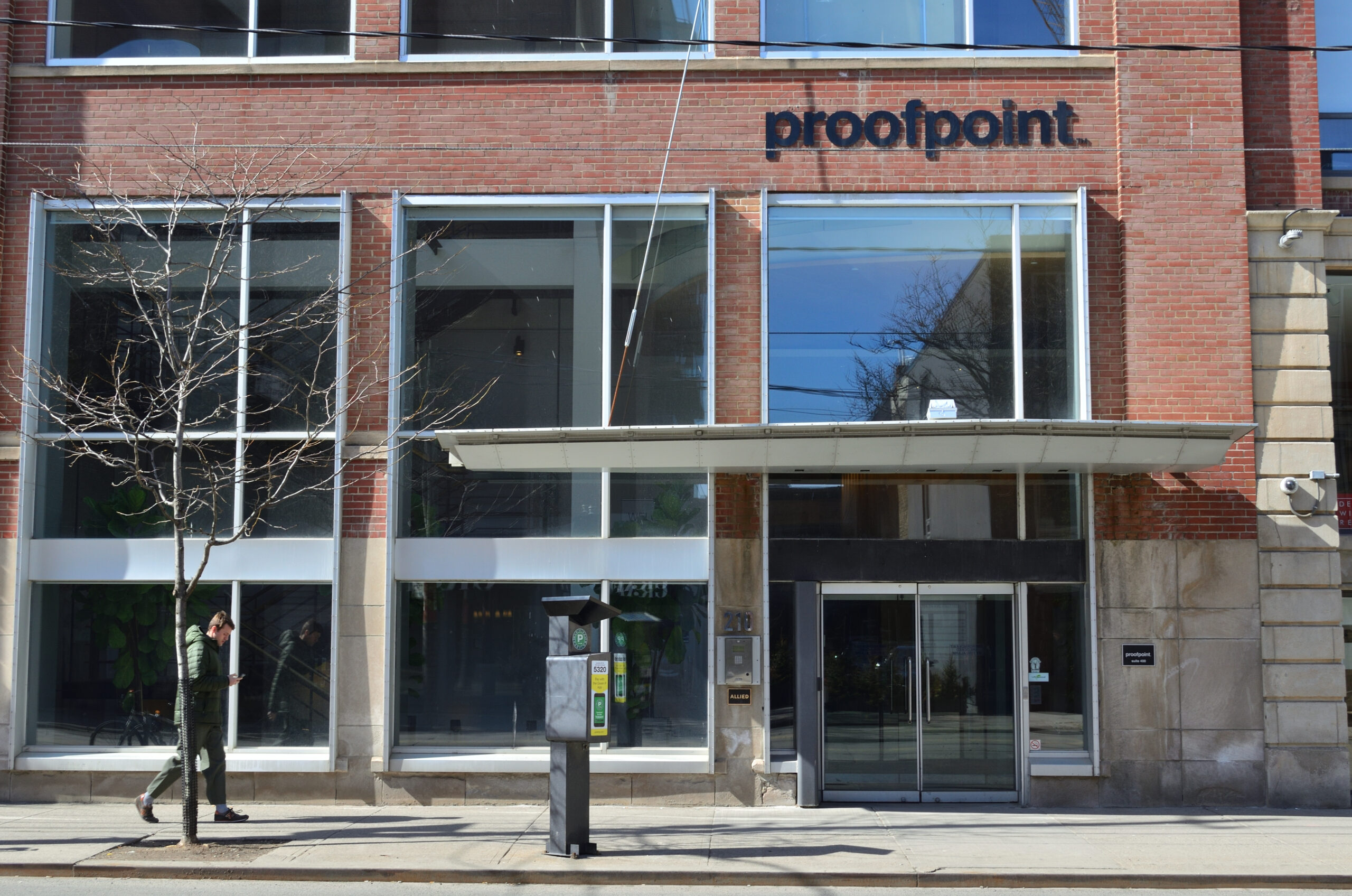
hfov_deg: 41.2
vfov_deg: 28.0
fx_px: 1799
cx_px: 676
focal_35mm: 48
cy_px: 448
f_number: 8
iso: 100
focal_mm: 32
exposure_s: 1/160
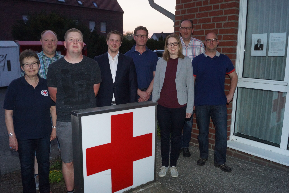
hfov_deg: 61.9
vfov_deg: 43.6
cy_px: 96
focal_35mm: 30
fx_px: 241
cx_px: 144
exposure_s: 1/60
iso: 1600
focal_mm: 20
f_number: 5
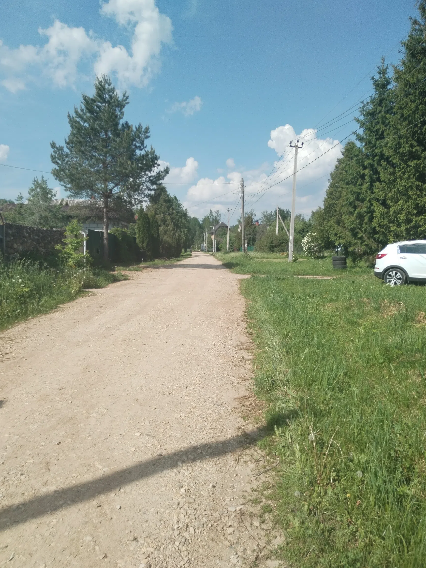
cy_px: 293
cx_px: 209
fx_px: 443
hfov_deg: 51.3
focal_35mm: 27
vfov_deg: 65.3
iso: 100
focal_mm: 4.75
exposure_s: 1/1371
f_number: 1.8
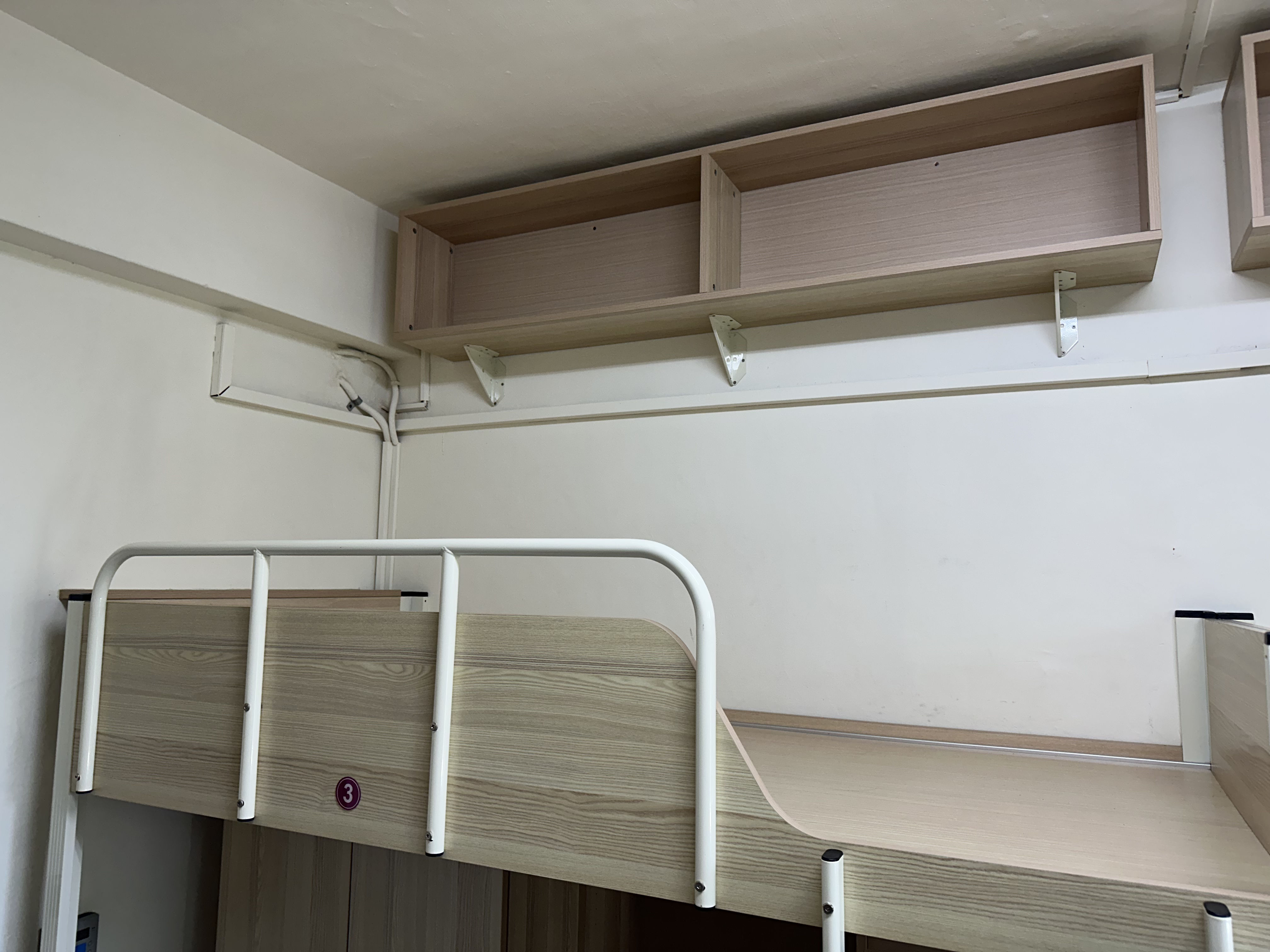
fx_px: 881
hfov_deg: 71.6
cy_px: 476
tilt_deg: +4.6
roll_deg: +0.2
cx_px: 635
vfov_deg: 56.8
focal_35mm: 24
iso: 125
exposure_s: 1/120
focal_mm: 6.86
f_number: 1.78
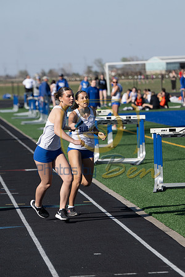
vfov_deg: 8.6
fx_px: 1850
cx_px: 92
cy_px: 138
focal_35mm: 240
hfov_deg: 5.7
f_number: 4.5
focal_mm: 160
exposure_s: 1/1000
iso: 100
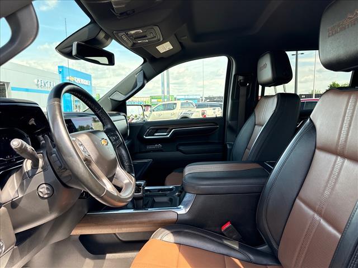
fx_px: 248
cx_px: 179
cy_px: 134
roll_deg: +1.0
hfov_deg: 71.6
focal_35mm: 24
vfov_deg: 56.8
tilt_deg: -5.2
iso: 200
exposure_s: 1/243
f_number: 1.78
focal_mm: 6.76
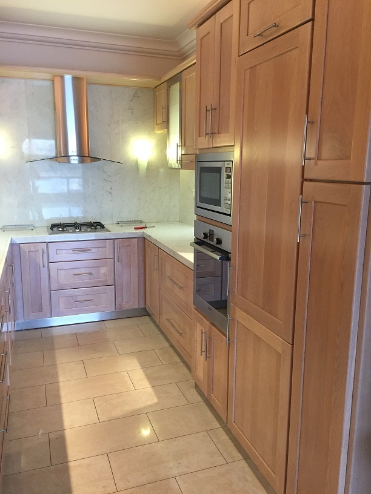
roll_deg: -0.4
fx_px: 414
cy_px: 247
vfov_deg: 61.7
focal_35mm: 29
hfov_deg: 48.2
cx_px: 186
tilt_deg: -10.5
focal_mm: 4.15
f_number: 2.2
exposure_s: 1/33
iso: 160
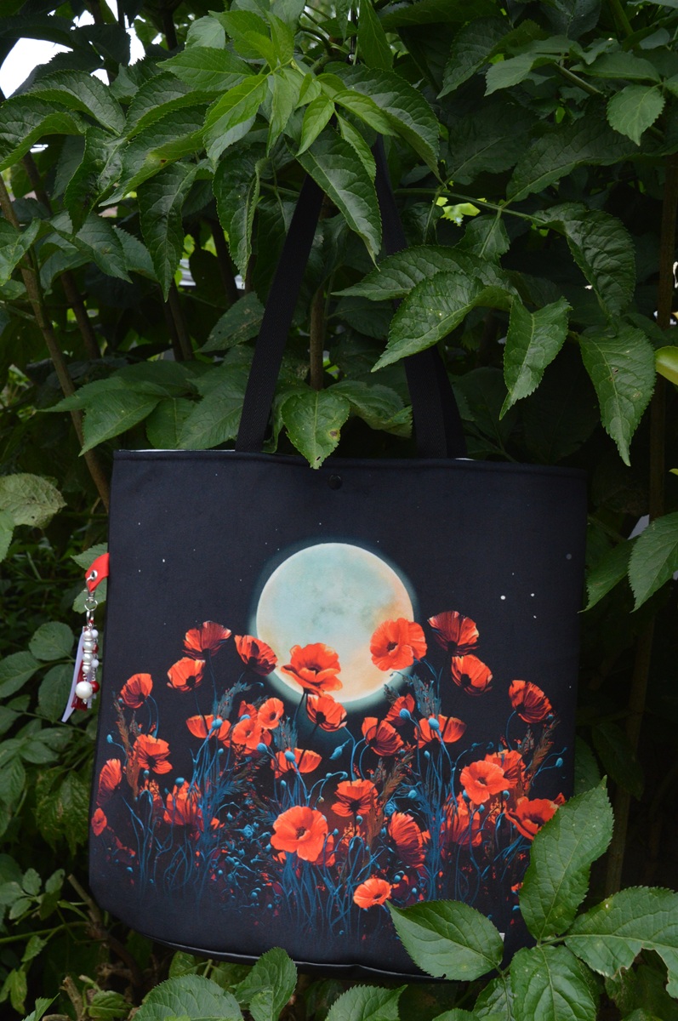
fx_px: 1487
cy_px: 510
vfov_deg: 37.9
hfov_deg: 25.7
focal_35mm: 52
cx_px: 339
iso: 800
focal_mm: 35
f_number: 9
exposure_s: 1/320
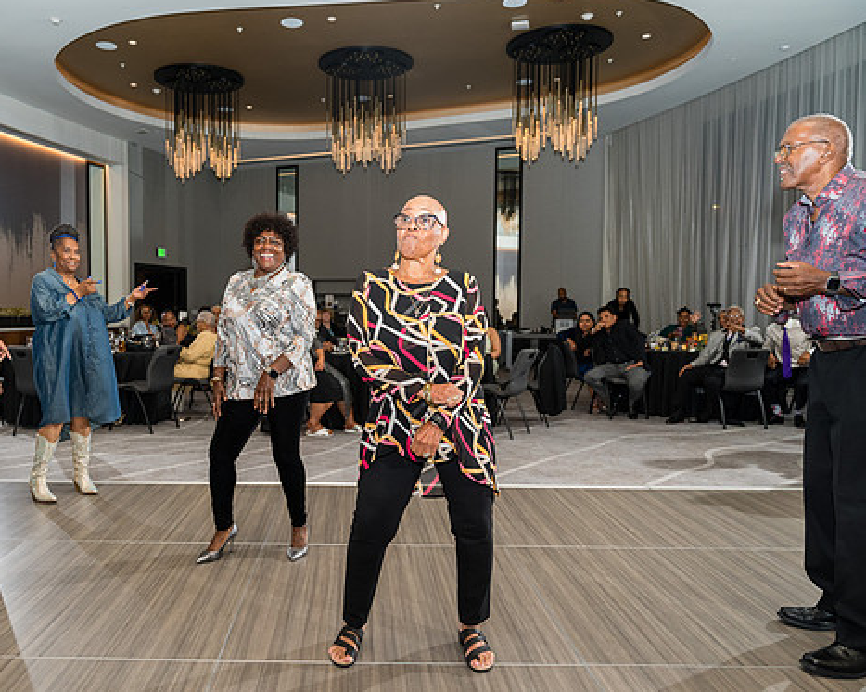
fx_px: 717
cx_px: 341
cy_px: 350
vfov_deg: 51.5
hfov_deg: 61.6
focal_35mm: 28
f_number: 2.8
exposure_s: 1/250
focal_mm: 24
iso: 1600
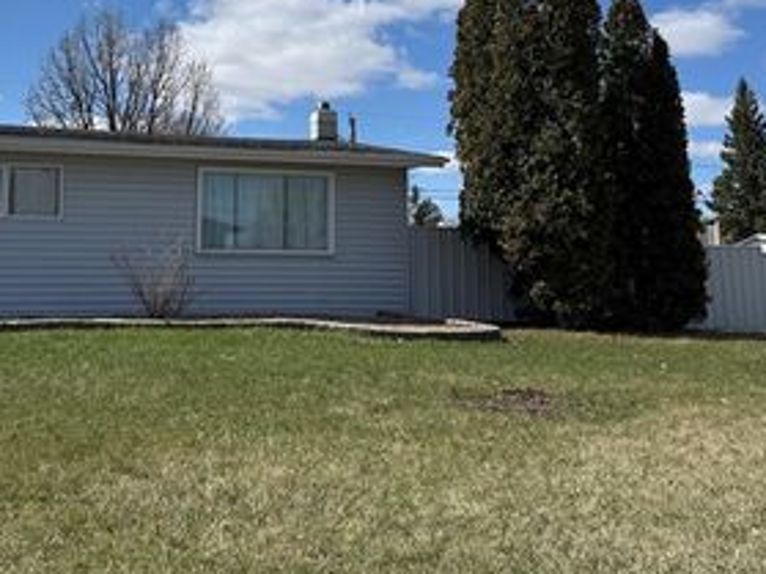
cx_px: 222
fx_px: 951
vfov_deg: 32.9
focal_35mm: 43
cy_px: 144
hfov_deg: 42.9
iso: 80
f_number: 1.78
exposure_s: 1/6173
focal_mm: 6.76
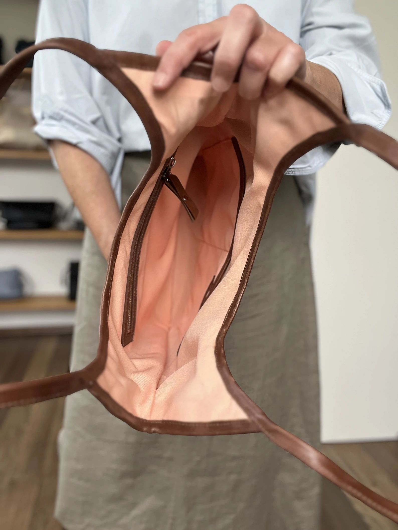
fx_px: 460
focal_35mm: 30
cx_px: 199
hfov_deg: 46.8
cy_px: 265
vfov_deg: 60.0
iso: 100
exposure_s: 1/60
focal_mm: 2.71
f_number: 2.2
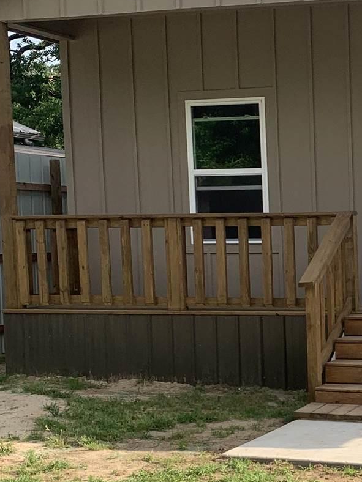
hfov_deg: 18.3
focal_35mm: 76
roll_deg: +0.9
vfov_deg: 25.5
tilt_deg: -5.1
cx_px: 451
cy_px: 324
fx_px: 1060
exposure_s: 1/1266
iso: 25
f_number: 1.8
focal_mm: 4.25
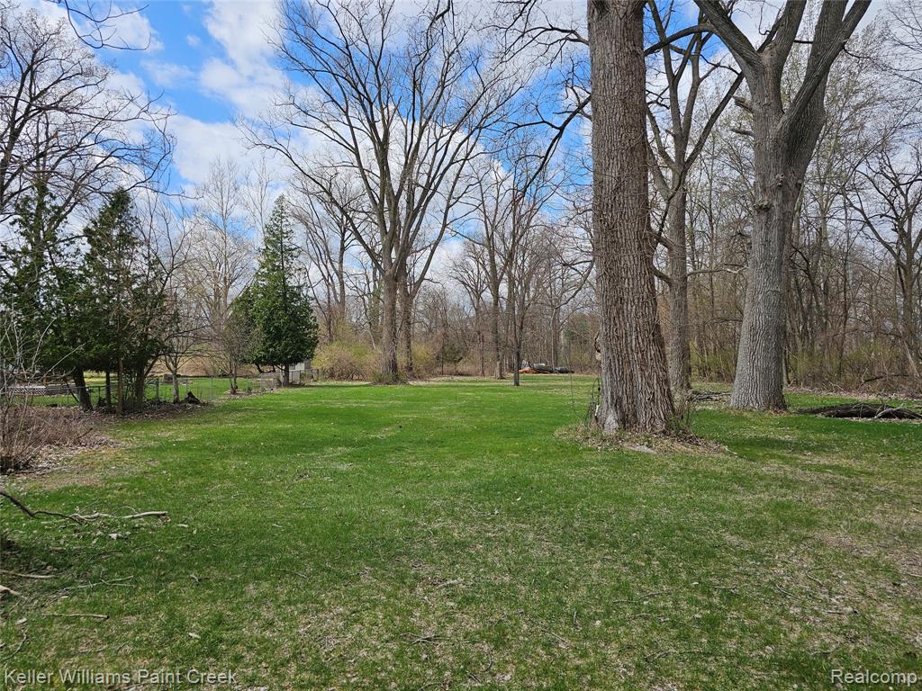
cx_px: 461
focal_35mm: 23
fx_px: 613
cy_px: 346
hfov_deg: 73.9
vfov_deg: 58.9
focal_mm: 6.3
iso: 10
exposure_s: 1/816
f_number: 1.7
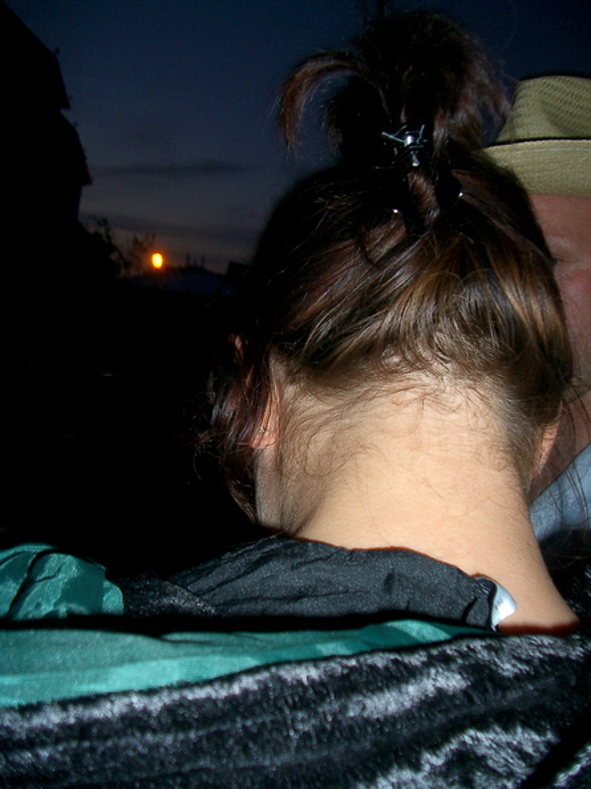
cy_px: 394
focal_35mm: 35
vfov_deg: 52.6
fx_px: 797
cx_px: 296
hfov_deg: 40.7
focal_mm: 5.8
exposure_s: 1/40
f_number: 2.6
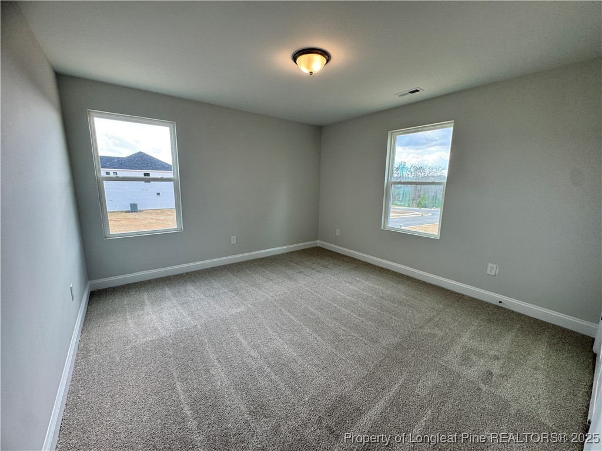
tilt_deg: -13.3
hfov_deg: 102.1
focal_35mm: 14
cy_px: 226
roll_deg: -1.7
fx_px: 243
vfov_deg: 85.7
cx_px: 301
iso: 64
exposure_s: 1/120
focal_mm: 2.22
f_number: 2.2
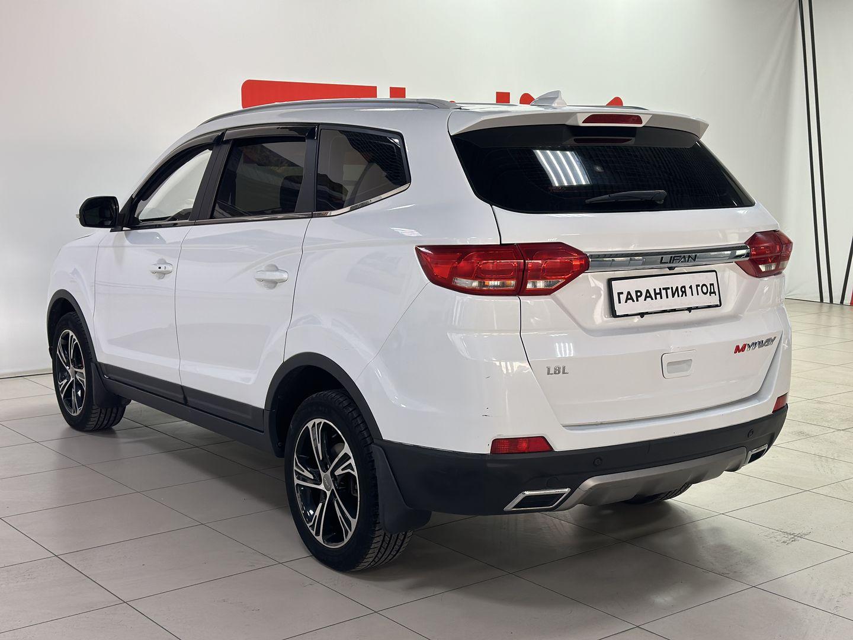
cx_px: 426
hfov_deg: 39.7
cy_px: 320
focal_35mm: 48
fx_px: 1183
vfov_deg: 30.3
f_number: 1.78
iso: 64
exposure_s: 1/100
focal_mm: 6.86
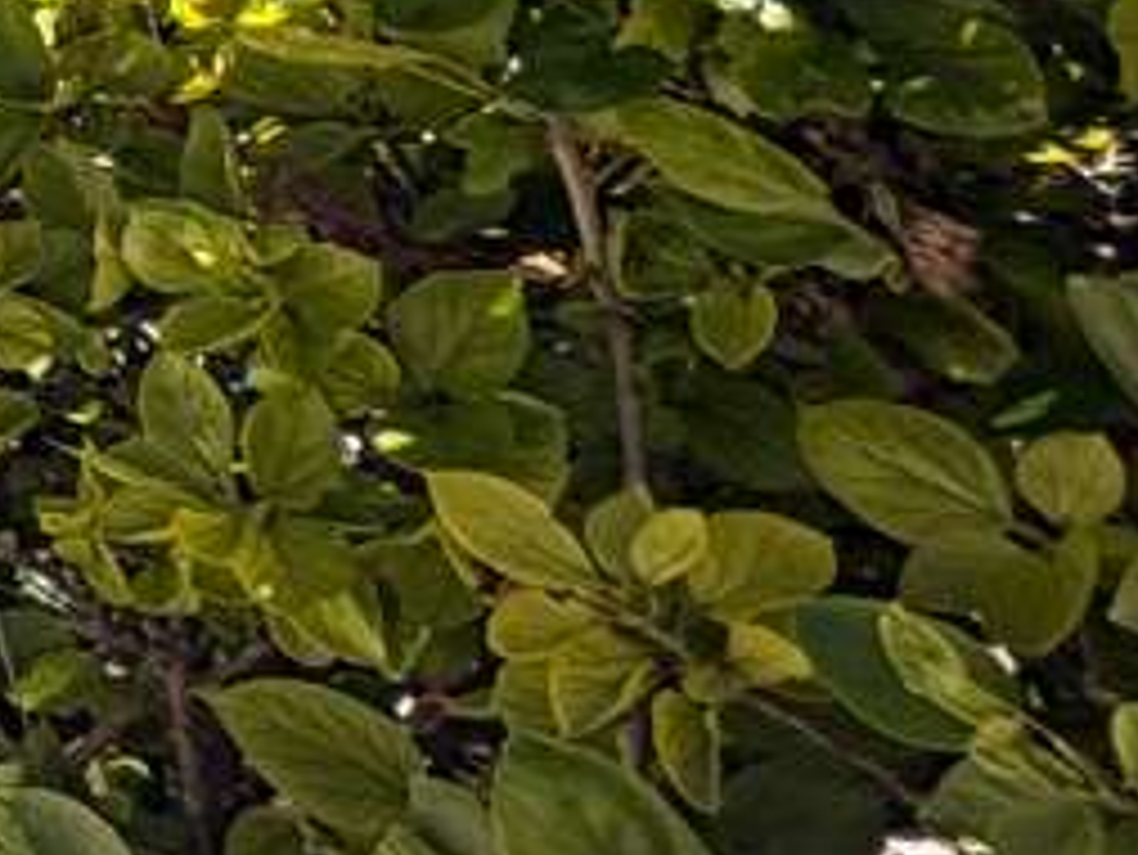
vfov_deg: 14.4
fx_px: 2730
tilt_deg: +31.0
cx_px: -2128
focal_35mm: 83
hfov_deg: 12.2
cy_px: -916
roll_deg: +0.7
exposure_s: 1/1078
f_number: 2.2
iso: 64
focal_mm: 2.22
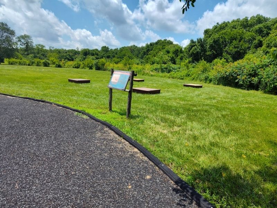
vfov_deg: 58.9
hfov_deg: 73.9
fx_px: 184
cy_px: 104
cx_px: 138
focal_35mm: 23
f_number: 1.8
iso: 100
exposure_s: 1/1800
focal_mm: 5.56
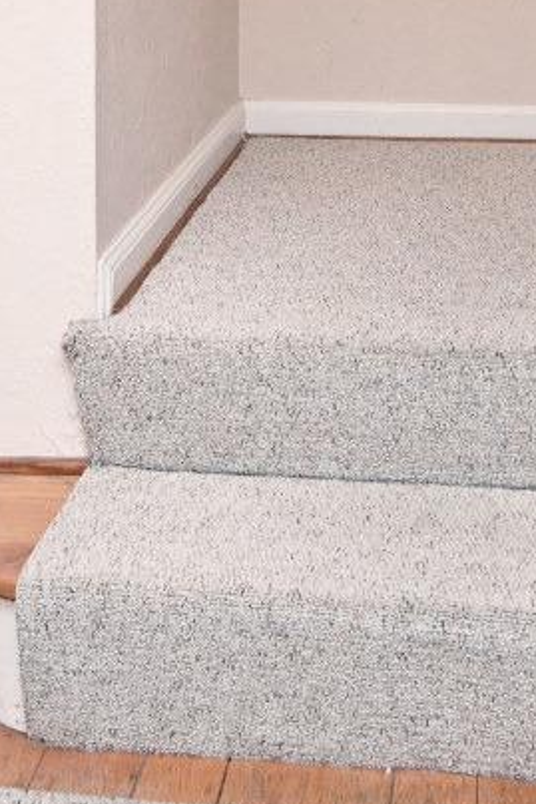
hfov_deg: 25.7
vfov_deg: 31.5
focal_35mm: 52
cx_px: 393
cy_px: -177
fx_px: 1162
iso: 1800
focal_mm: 14
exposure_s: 1/60
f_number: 4
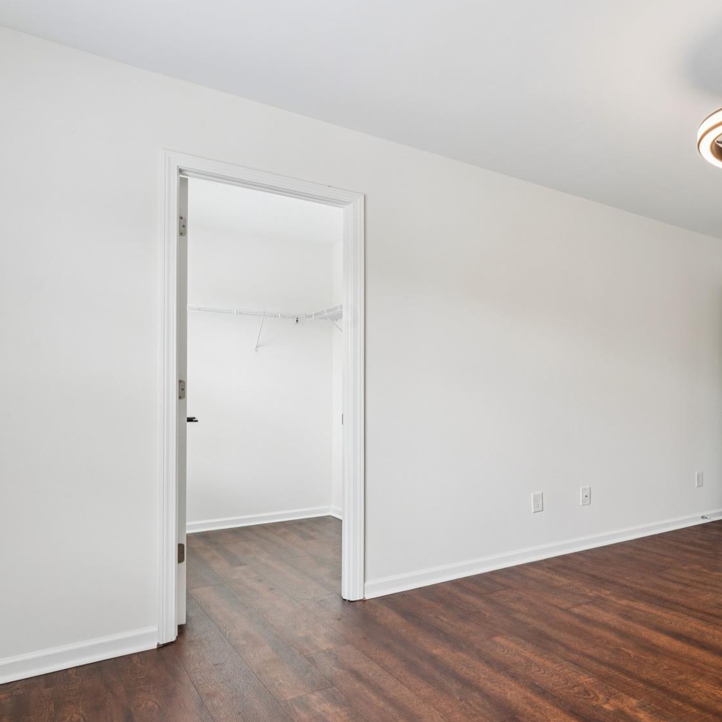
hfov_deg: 53.1
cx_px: 657
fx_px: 612
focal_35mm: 26
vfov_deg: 60.9
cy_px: 396
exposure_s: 1/2
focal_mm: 16.6
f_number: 13
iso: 100
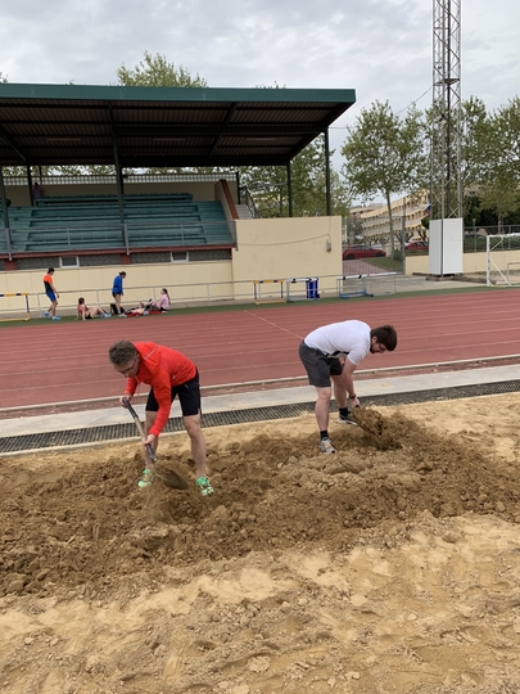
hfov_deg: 53.1
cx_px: 260
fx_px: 521
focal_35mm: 26
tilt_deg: -9.2
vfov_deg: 67.3
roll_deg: +4.5
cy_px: 347
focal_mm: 4.25
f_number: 1.8
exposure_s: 1/1190
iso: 25
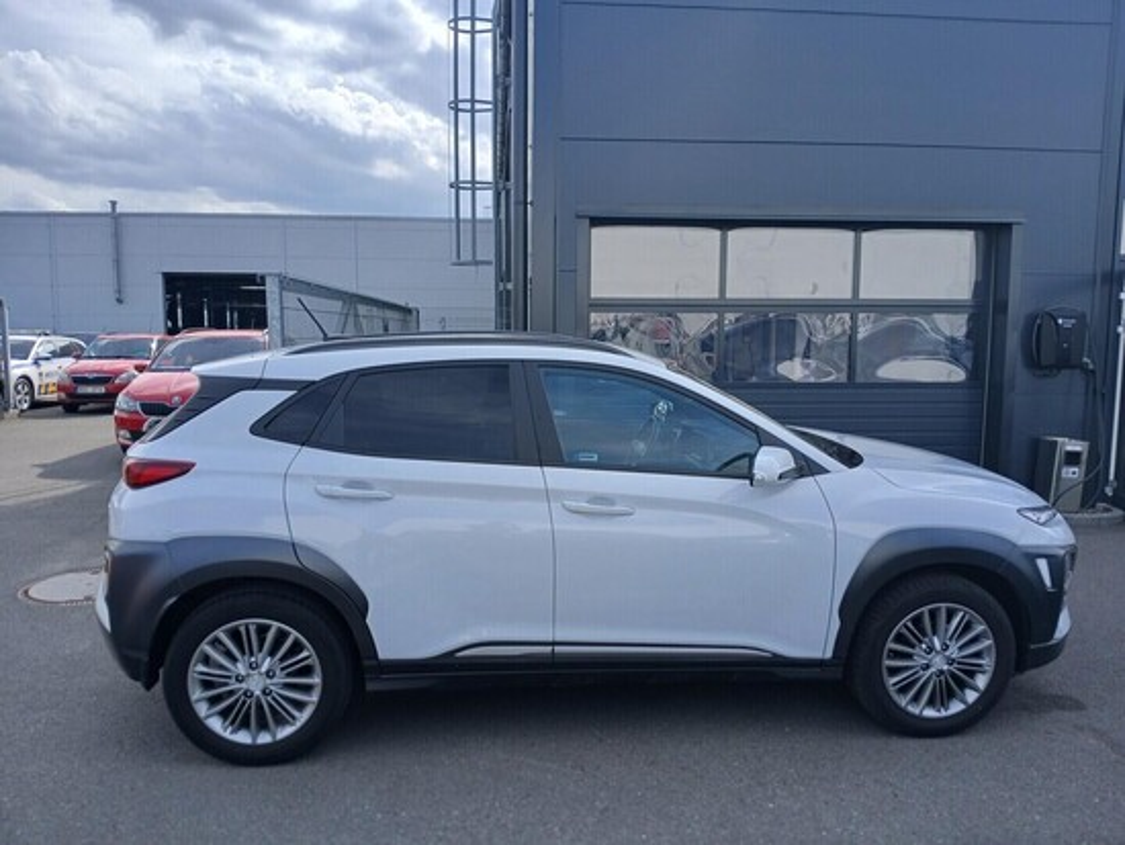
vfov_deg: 53.1
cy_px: 422
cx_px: 562
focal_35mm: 26
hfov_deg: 67.3
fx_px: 845
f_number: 1.8
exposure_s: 1/333
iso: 20
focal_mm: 3.98
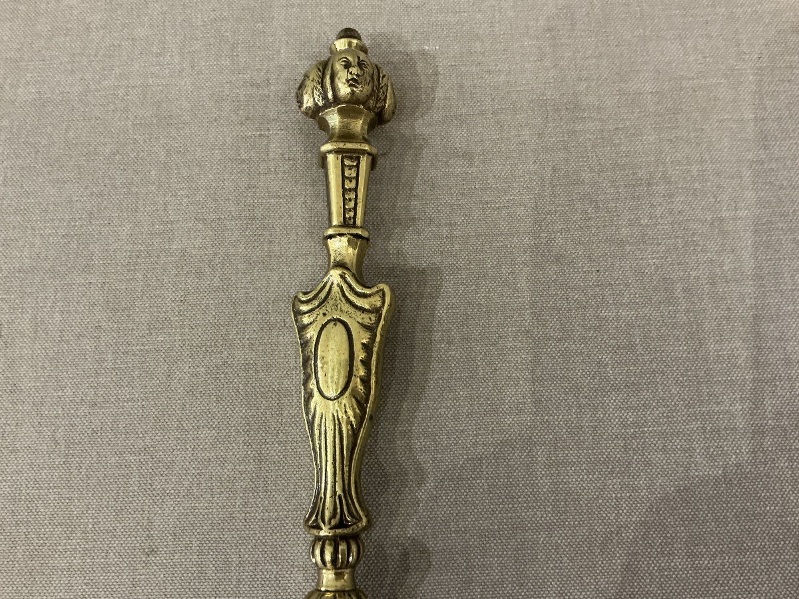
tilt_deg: -75.9
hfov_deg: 63.4
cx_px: 400
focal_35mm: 28
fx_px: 646
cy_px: 300
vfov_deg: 49.7
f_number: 1.8
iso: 250
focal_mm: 3
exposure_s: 1/33
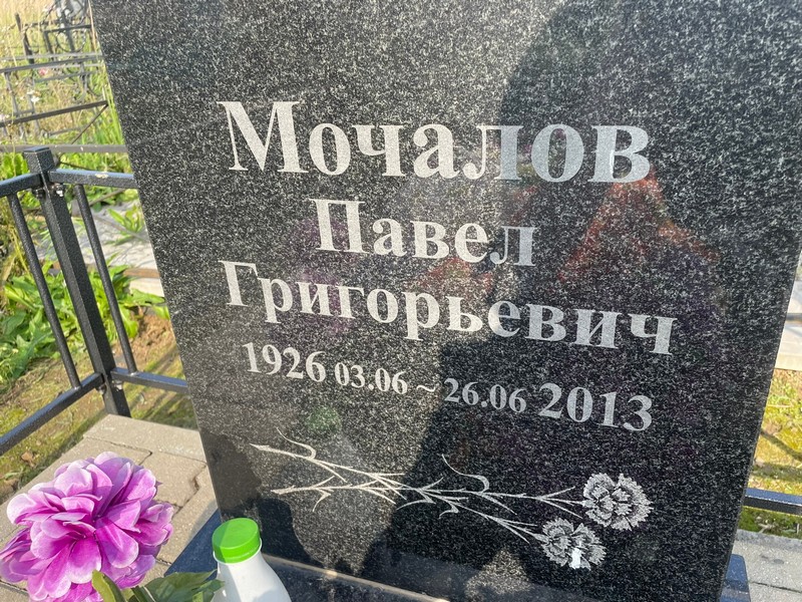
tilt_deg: -25.5
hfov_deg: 67.3
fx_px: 602
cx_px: 401
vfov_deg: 53.1
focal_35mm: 26
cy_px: 301
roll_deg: +3.7
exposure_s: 1/734
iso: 32
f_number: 1.6
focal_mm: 4.2
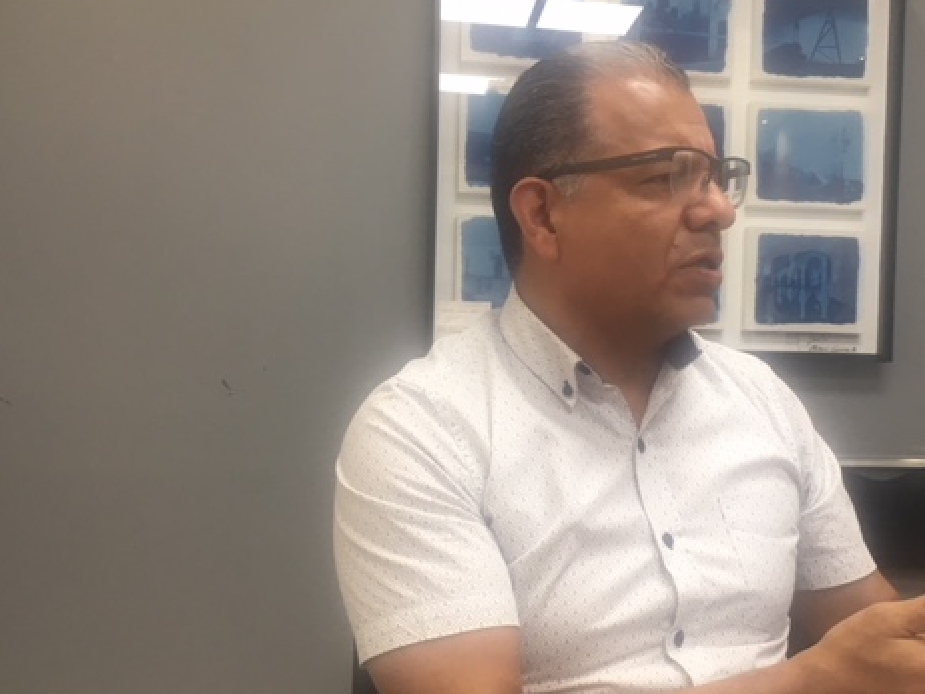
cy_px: 387
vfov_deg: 35.9
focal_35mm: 40
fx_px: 1069
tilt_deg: -0.5
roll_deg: -1.4
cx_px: 564
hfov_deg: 46.5
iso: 50
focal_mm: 4.15
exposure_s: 1/30
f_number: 2.2
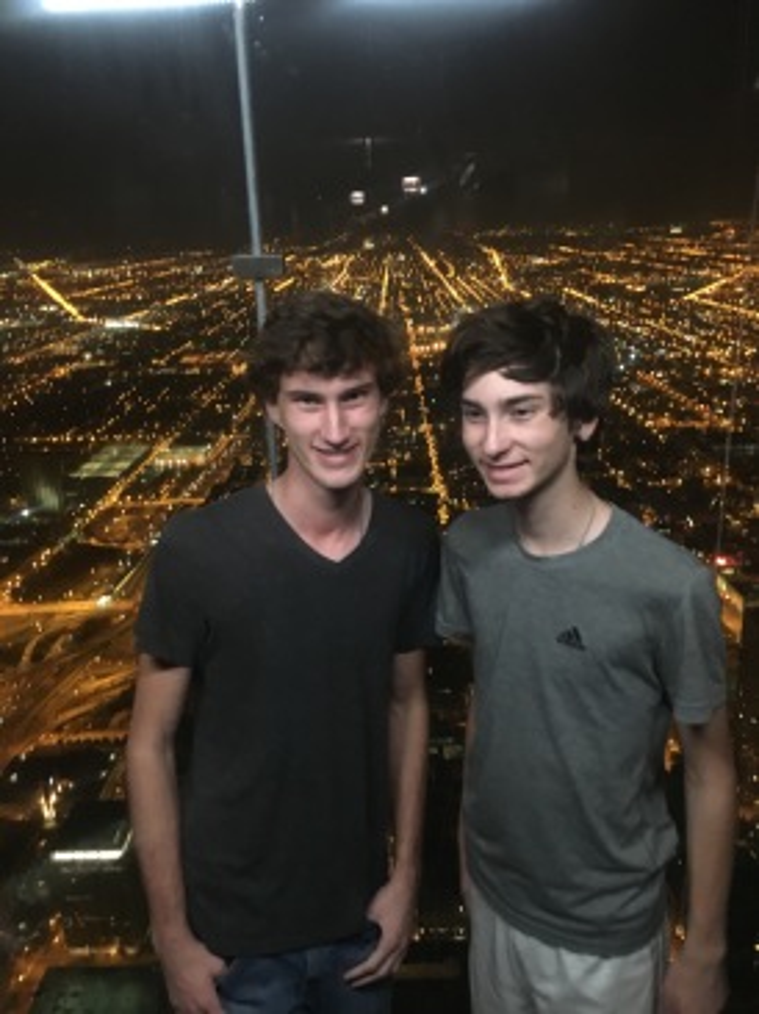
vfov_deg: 61.7
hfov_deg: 48.2
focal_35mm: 29
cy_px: 507
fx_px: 849
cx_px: 380
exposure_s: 1/15
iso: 400
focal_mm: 4.15
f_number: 2.2
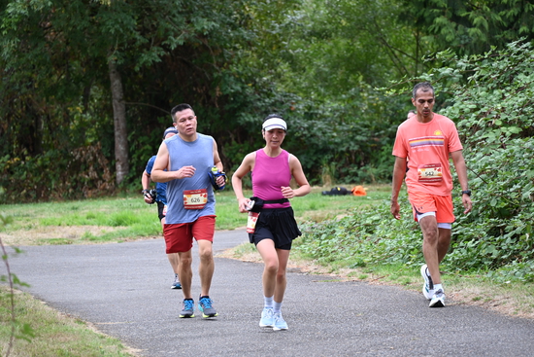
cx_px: 267
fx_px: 2967
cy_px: 178
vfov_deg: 6.9
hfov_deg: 10.3
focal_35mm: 200
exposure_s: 1/250
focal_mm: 200
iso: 500
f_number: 6.3
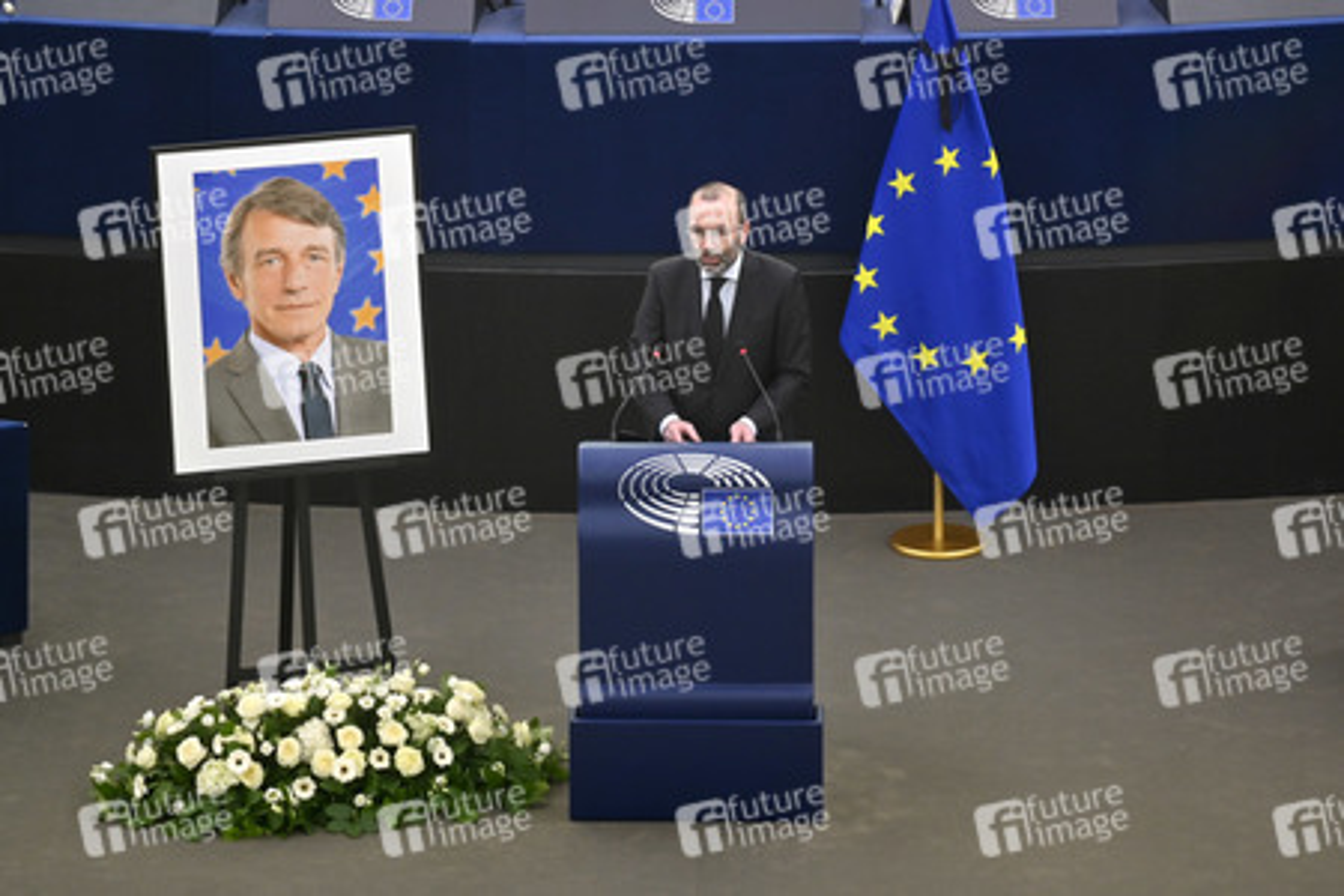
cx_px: 672
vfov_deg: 6.9
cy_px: 448
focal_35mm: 200
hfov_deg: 10.3
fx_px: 7466
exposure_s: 1/320
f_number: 2.8
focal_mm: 200
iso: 800
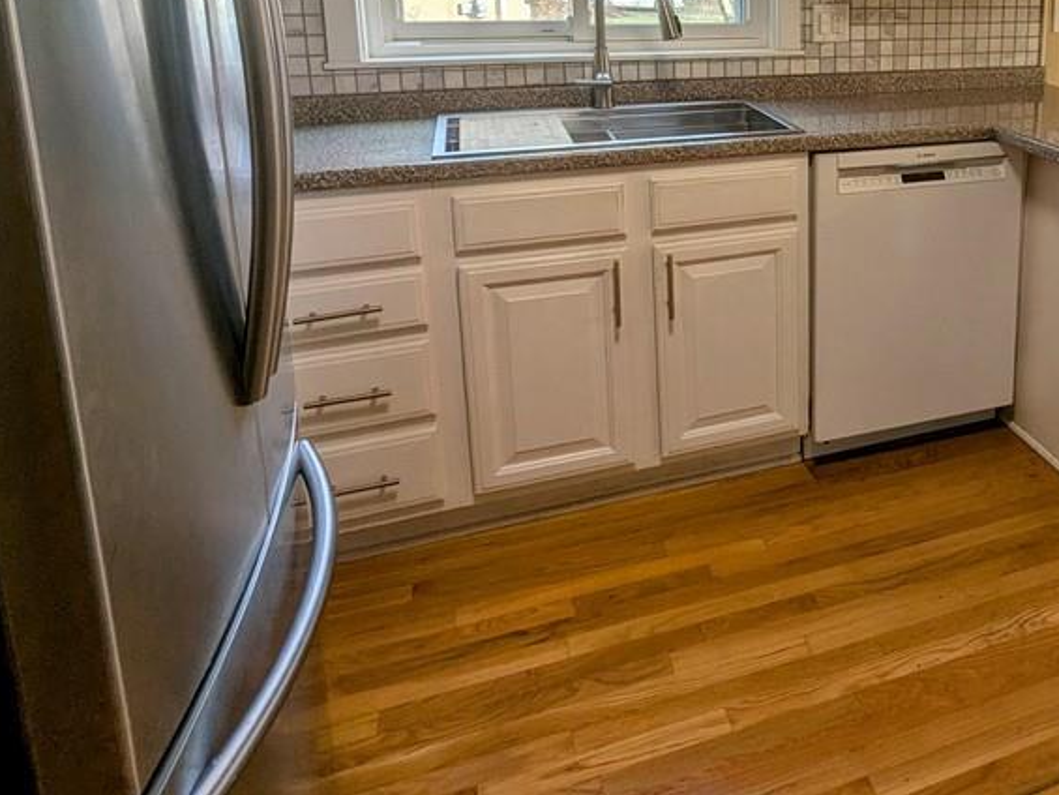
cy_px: 137
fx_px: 887
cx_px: 864
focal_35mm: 29
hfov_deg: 56.6
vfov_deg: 45.3
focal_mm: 2.35
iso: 60
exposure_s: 1/232
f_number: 2.2
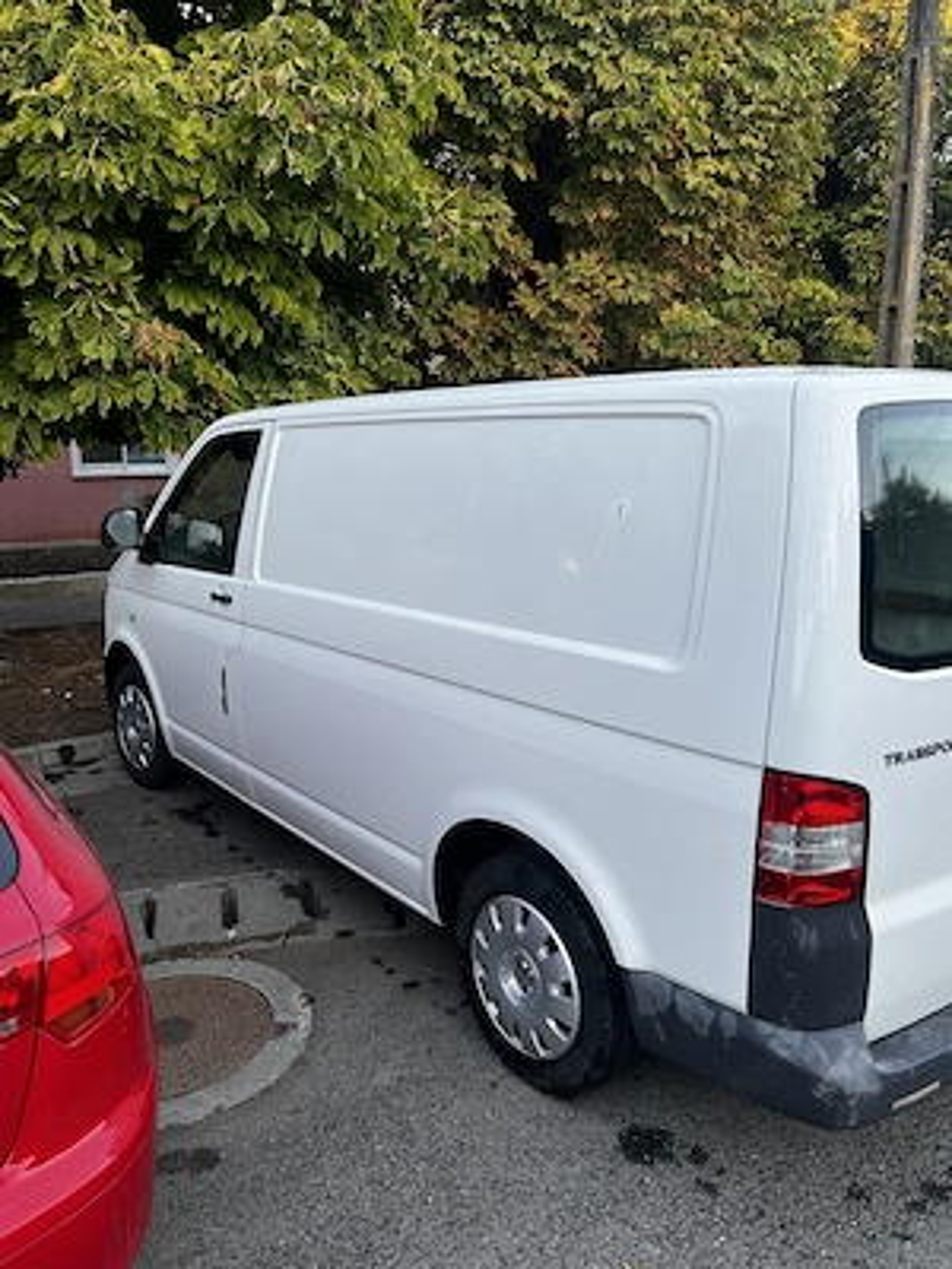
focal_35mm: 26
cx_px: 476
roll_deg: +0.4
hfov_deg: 53.1
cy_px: 634
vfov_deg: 67.3
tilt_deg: -11.3
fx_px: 953
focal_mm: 5.7
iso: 40
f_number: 1.5
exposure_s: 1/217
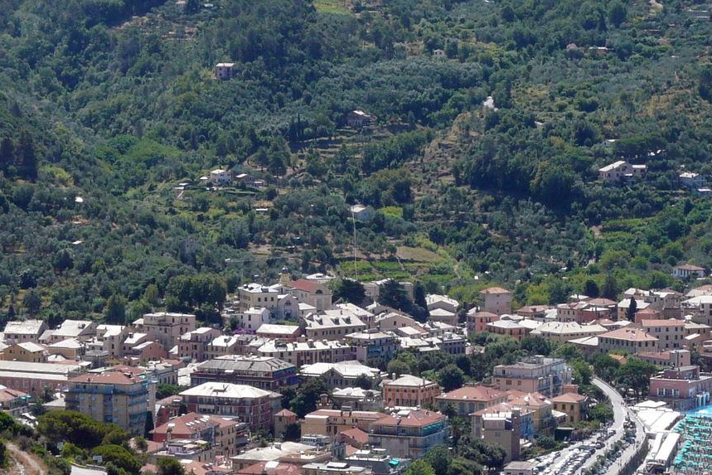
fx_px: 3817
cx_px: 490
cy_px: 442
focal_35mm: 193
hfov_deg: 10.6
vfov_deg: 7.1
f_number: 5.6
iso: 100
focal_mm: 13.6
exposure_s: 1/320
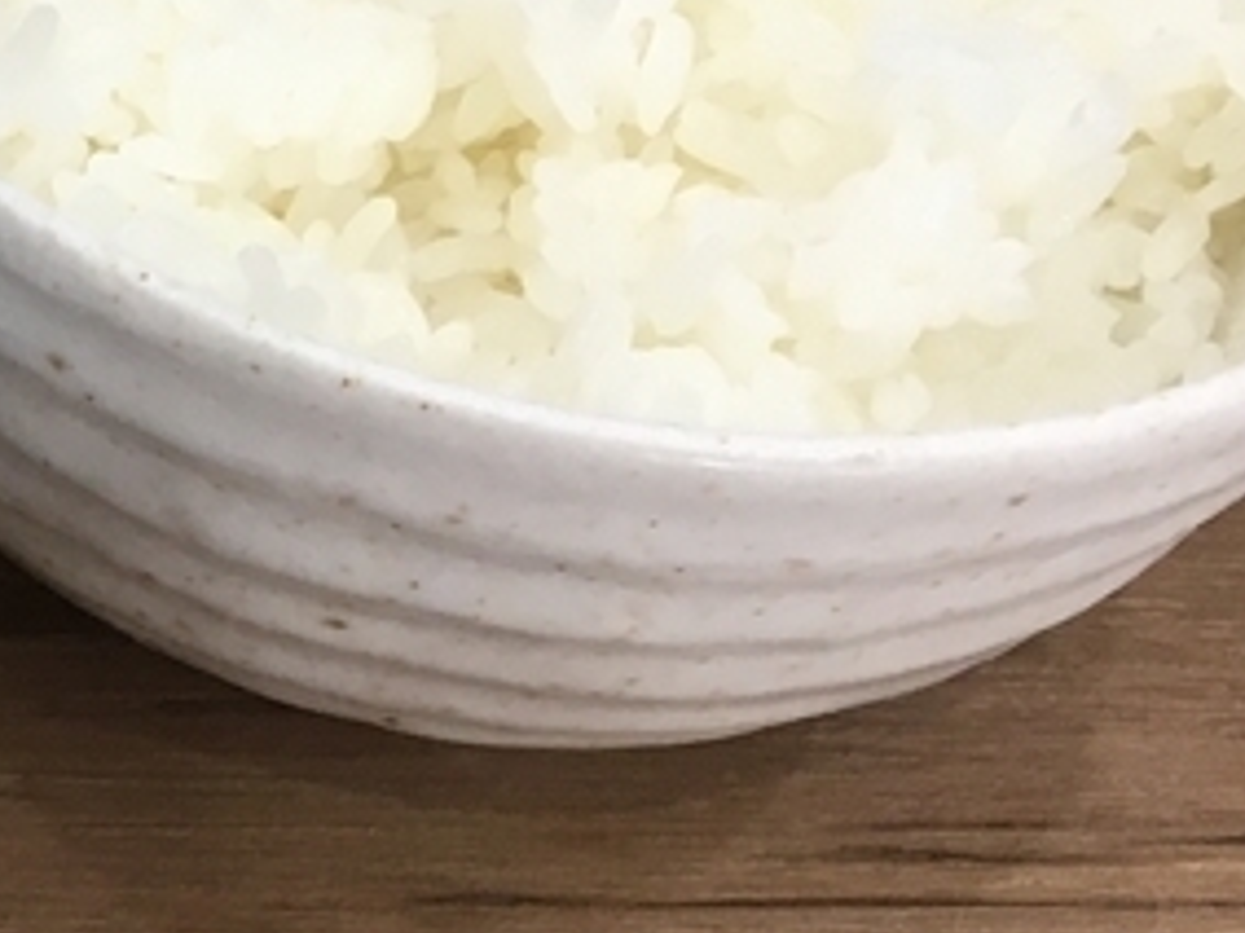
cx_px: -1091
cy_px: 832
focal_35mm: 123
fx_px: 4422
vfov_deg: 12.0
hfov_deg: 14.0
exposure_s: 1/30
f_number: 2.2
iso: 40
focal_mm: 4.15
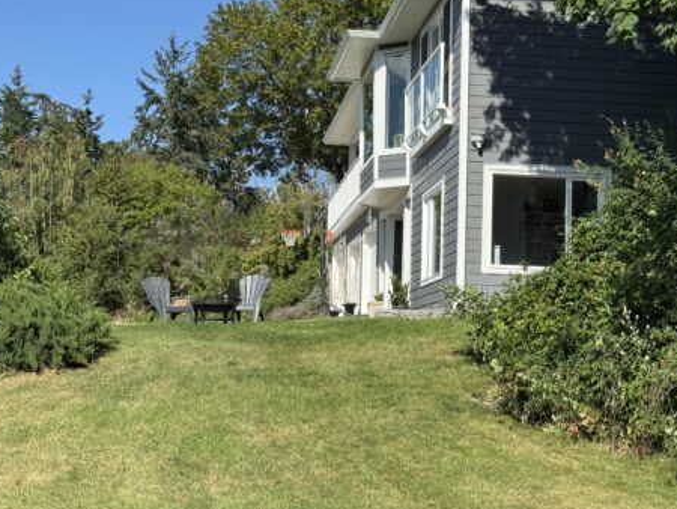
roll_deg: -2.1
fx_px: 1252
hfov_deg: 30.2
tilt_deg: +8.0
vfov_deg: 22.9
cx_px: 332
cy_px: 208
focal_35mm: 64
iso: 64
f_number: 1.78
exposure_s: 1/3610
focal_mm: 6.76
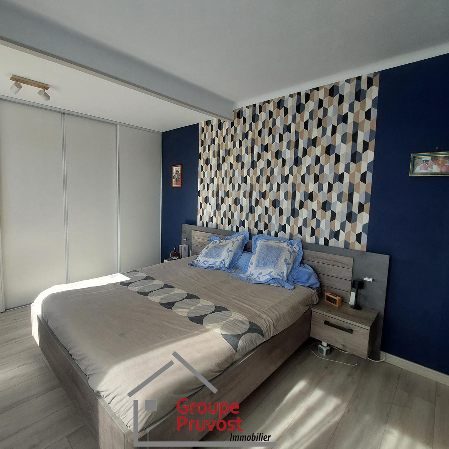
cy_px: 216
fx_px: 235
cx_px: 202
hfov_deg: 87.1
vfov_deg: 87.4
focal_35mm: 16
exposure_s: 1/300
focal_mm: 1.74
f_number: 2.2
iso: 50
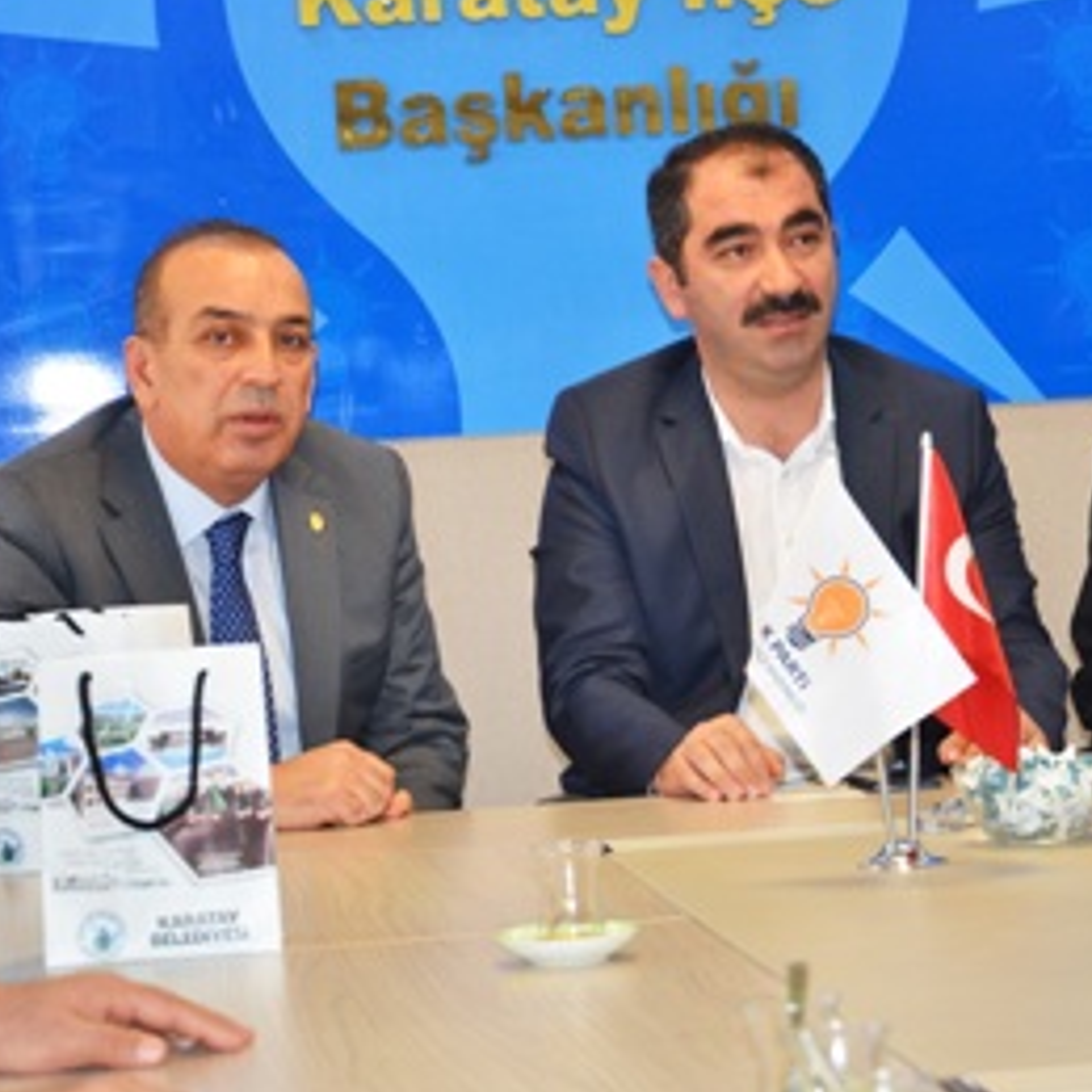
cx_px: 815
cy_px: 481
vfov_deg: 15.3
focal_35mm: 114
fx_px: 4069
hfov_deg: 15.2
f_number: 5
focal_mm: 52
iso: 800
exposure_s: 1/60
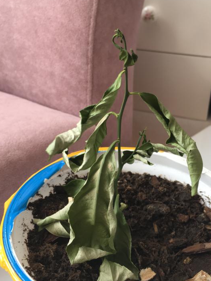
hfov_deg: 37.6
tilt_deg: -29.6
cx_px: 123
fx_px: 309
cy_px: 140
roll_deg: -2.5
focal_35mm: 38
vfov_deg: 49.0
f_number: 2.2
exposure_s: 1/50
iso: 32
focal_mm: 4.15
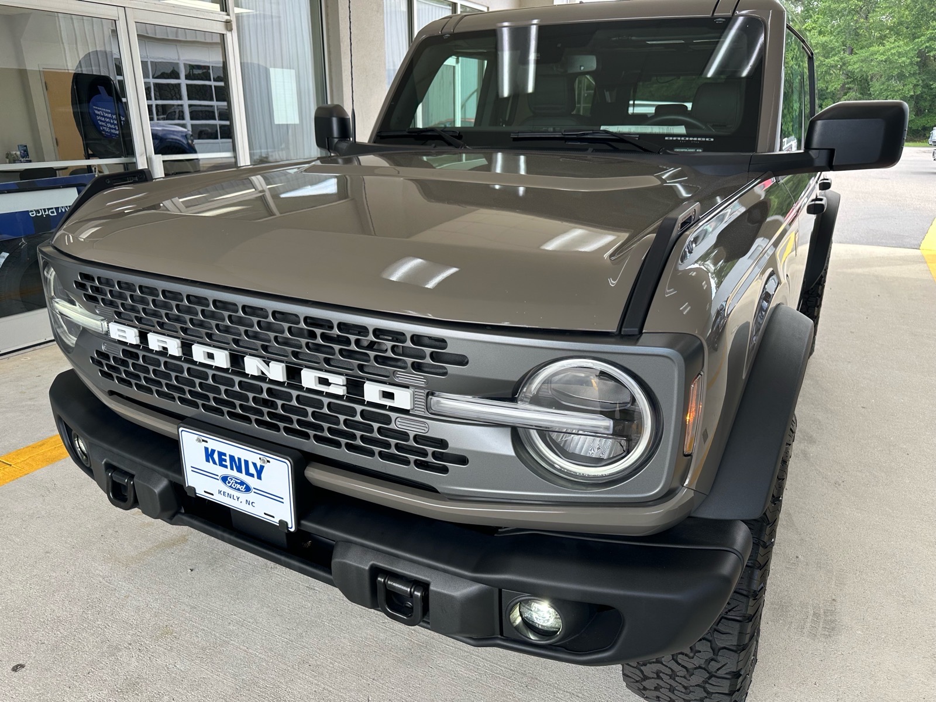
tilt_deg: -19.3
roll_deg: -0.2
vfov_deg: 56.8
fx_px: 649
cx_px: 468
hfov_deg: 71.6
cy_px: 351
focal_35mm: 24
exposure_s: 1/187
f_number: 1.78
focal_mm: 6.86
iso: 64
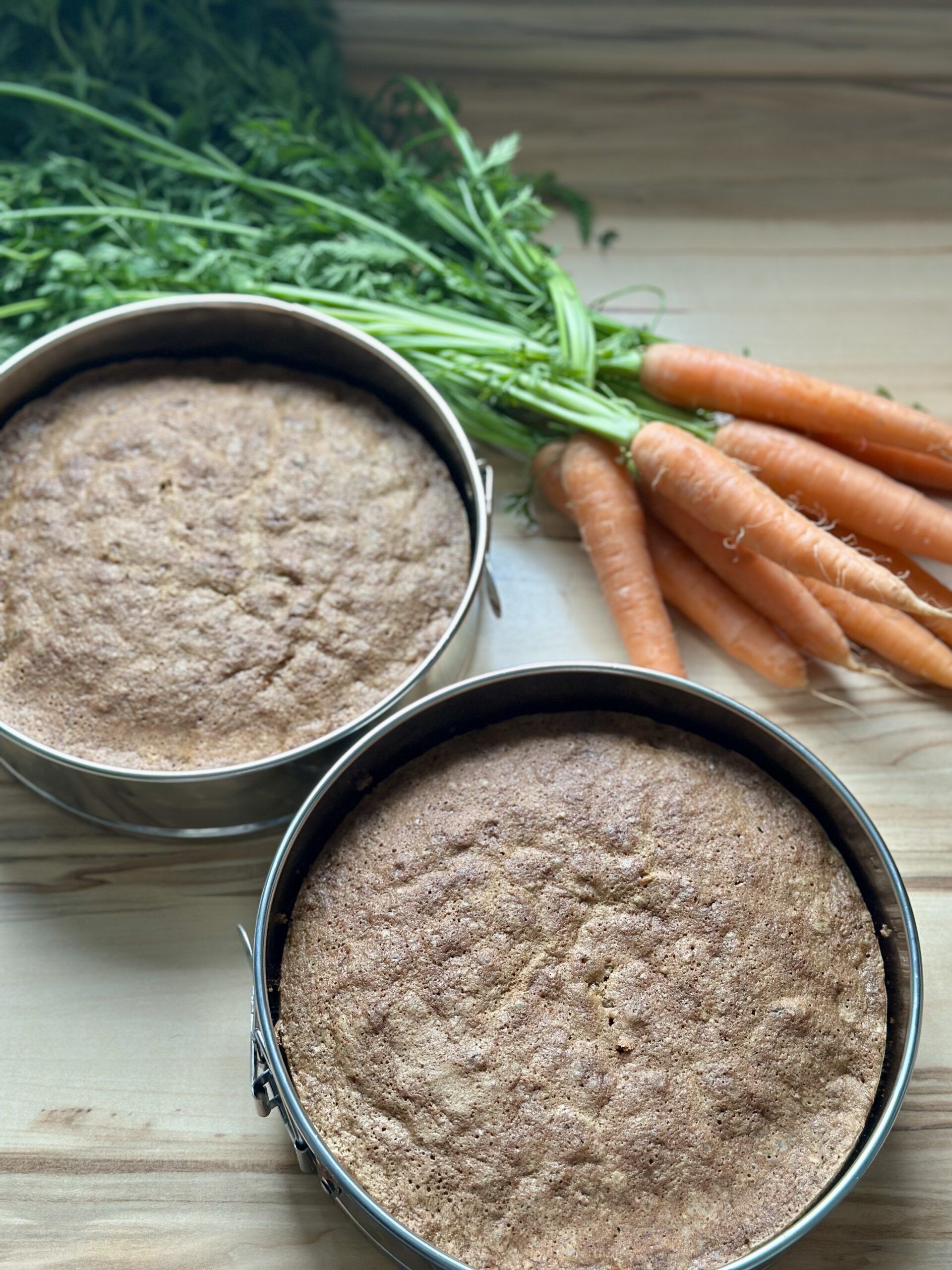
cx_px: 476
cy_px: 635
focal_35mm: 48
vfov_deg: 39.7
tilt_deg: -58.6
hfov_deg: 30.3
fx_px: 1760
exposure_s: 1/116
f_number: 1.78
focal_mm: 6.86
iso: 125
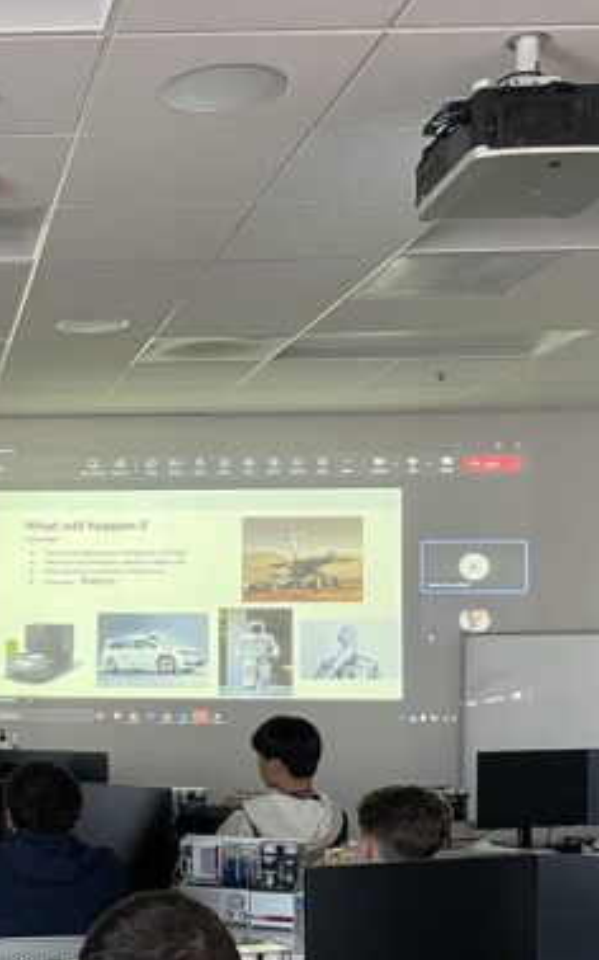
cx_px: -150
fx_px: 1464
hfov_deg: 21.2
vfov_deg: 35.6
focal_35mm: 56
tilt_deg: -1.1
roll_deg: +0.1
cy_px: 706
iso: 400
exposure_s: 1/60
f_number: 1.6
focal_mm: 4.2
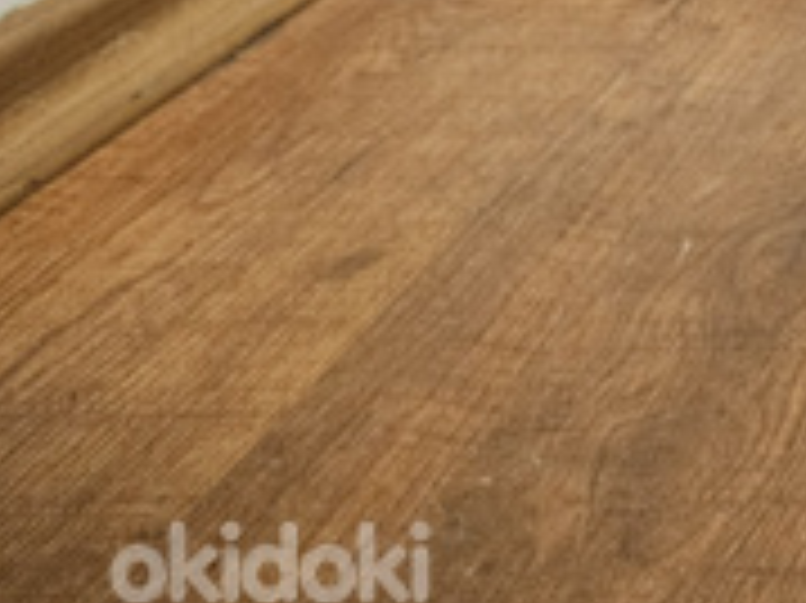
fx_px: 1792
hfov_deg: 20.3
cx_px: 1333
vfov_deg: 17.3
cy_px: -292
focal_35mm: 77
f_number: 1.8
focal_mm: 5.4
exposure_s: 1/33.3
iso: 500
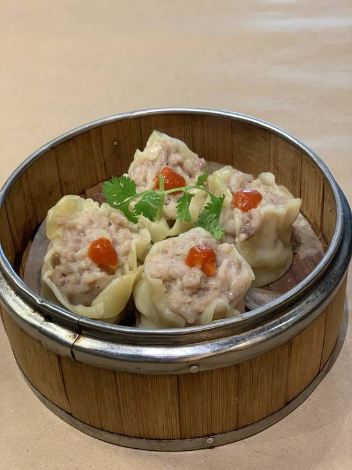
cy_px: 235
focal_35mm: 52
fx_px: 705
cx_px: 176
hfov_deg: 28.0
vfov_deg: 36.8
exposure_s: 1/60
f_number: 2.4
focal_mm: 6
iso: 200
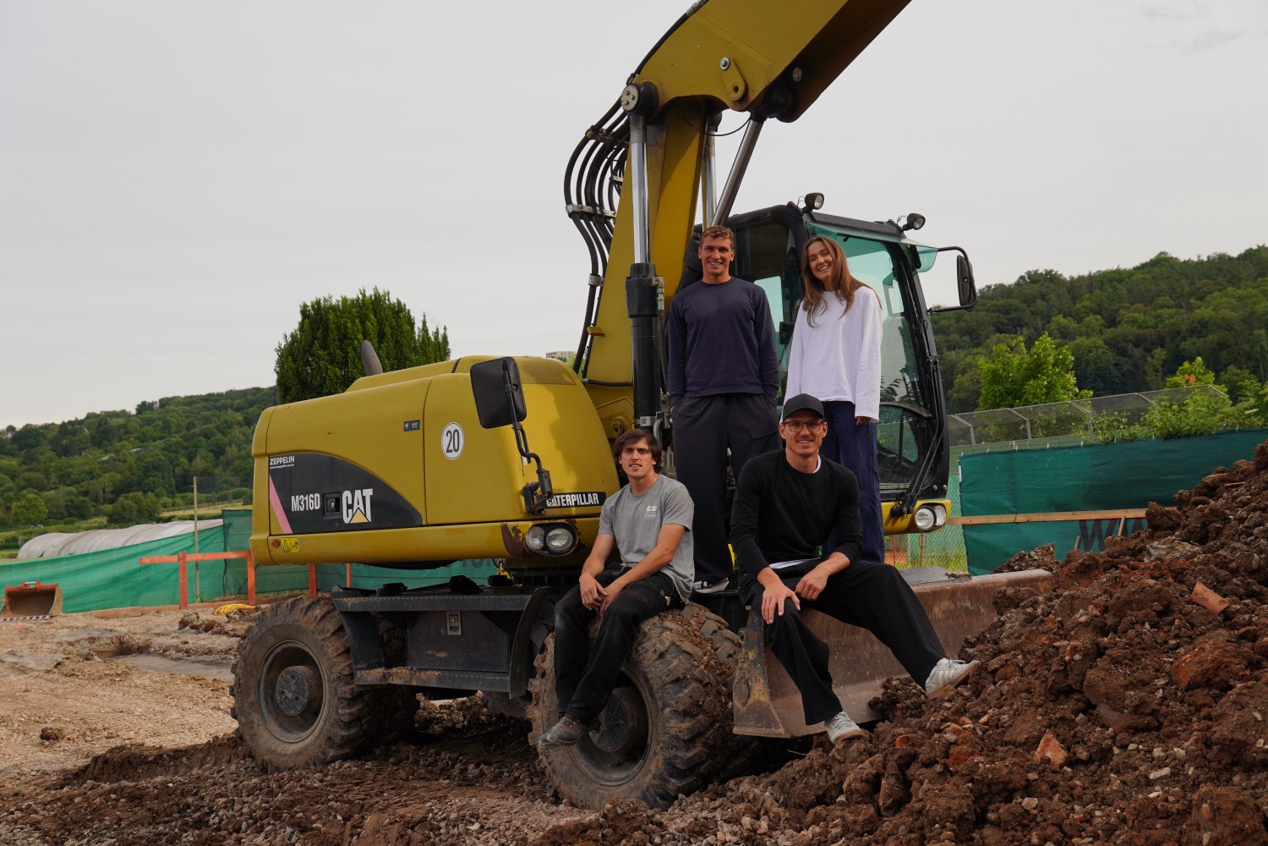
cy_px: 423
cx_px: 634
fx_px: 1426
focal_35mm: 40
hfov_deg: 47.9
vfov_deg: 33.0
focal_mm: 27
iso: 160
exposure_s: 1/250
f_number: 4.5
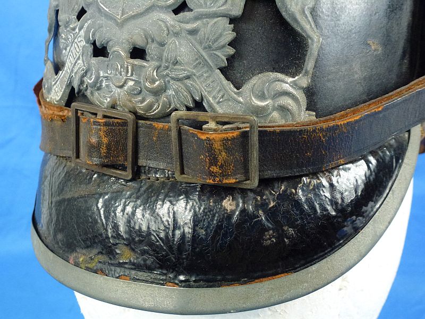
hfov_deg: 51.4
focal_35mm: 36
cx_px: 212
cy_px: 160
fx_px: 442
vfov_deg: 39.7
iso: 400
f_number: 3.7
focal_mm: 6.4
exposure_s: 1/60
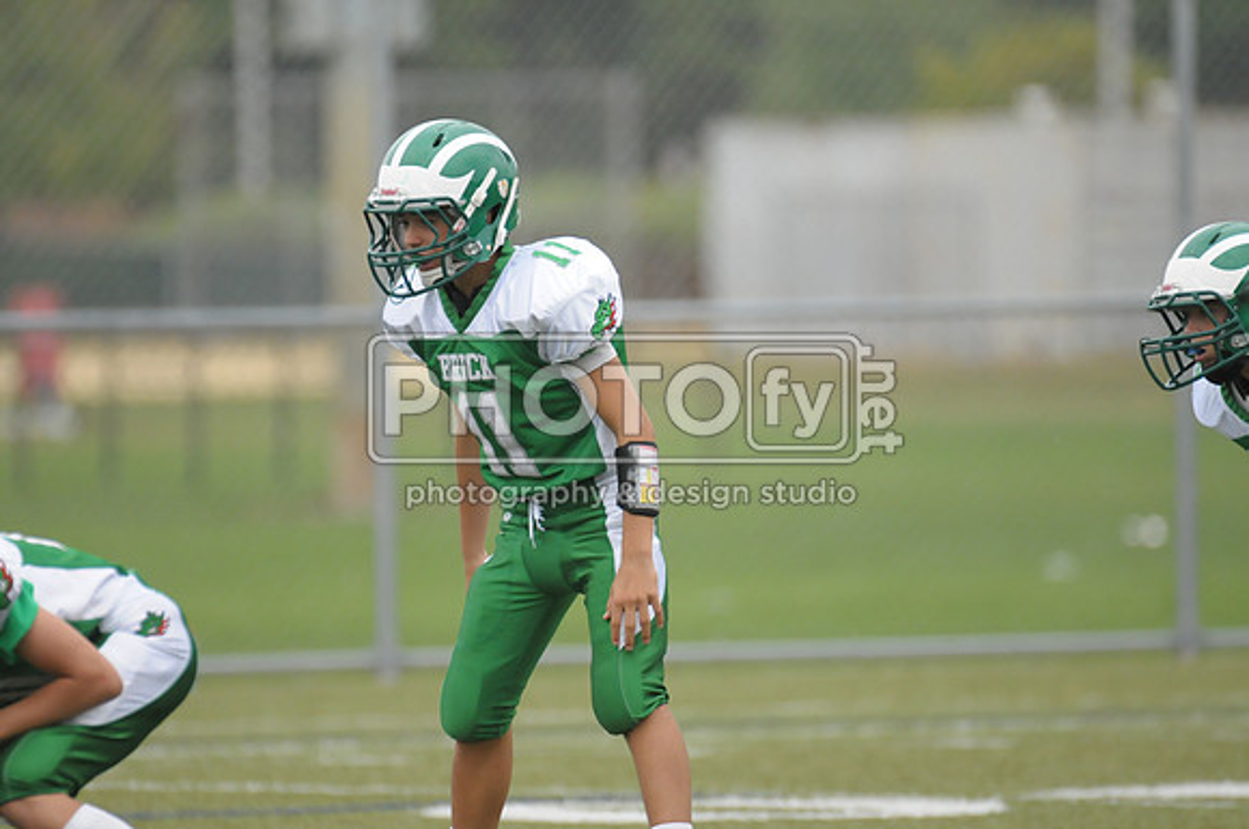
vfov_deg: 2.3
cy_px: 414
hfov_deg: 3.4
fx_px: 20787
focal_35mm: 600
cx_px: 624
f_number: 4
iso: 1600
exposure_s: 1/3200
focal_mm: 400
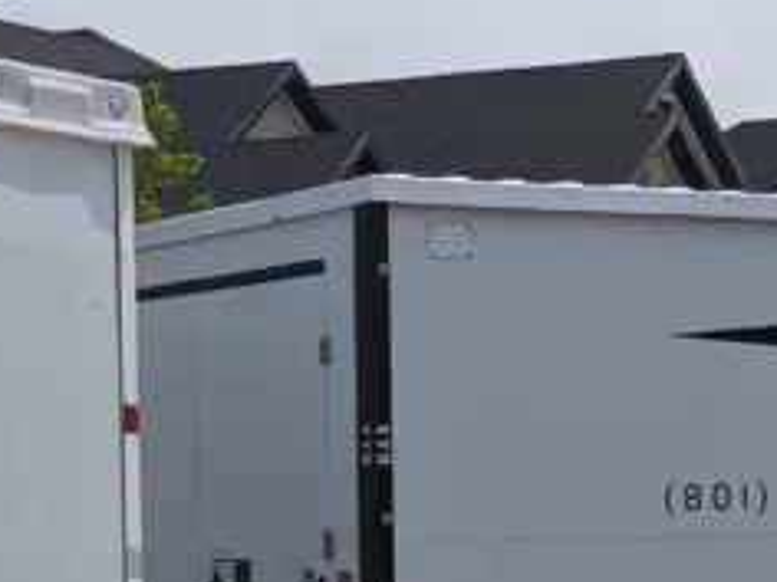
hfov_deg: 16.8
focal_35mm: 117
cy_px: 421
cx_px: 214
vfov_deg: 12.6
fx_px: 2626
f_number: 1.8
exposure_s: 1/7812
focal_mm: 4.44
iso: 93
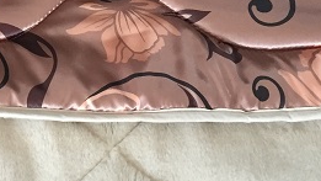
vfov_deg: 12.0
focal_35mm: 97
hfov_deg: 20.4
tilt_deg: -50.0
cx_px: -74
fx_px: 826
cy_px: -81
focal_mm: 4.15
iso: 125
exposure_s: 1/33
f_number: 2.2
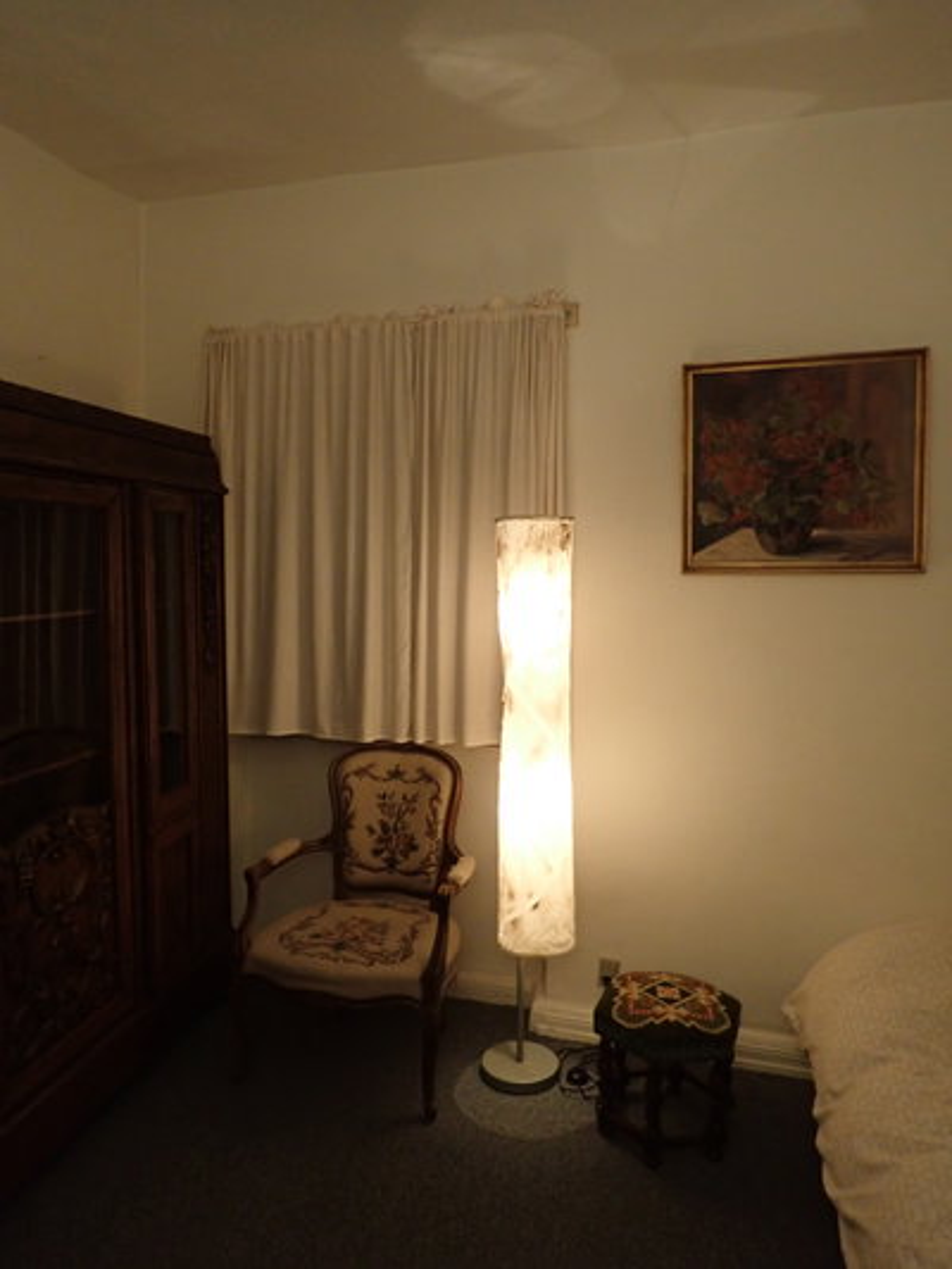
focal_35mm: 25
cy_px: 634
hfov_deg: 54.9
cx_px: 476
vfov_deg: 69.4
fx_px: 916
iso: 500
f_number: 2
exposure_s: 1/30
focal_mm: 4.5
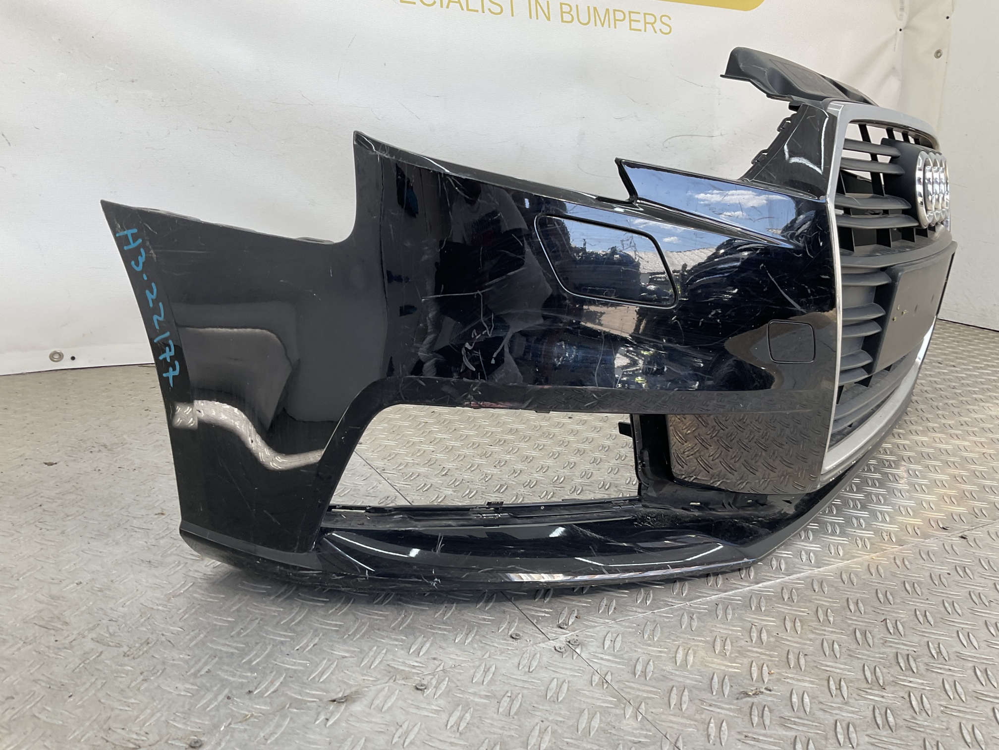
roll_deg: -3.7
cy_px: 375
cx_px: 500
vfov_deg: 48.2
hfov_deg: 61.7
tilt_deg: -15.2
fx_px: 837
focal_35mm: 29
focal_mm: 3
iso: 16
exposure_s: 1/101
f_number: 1.8
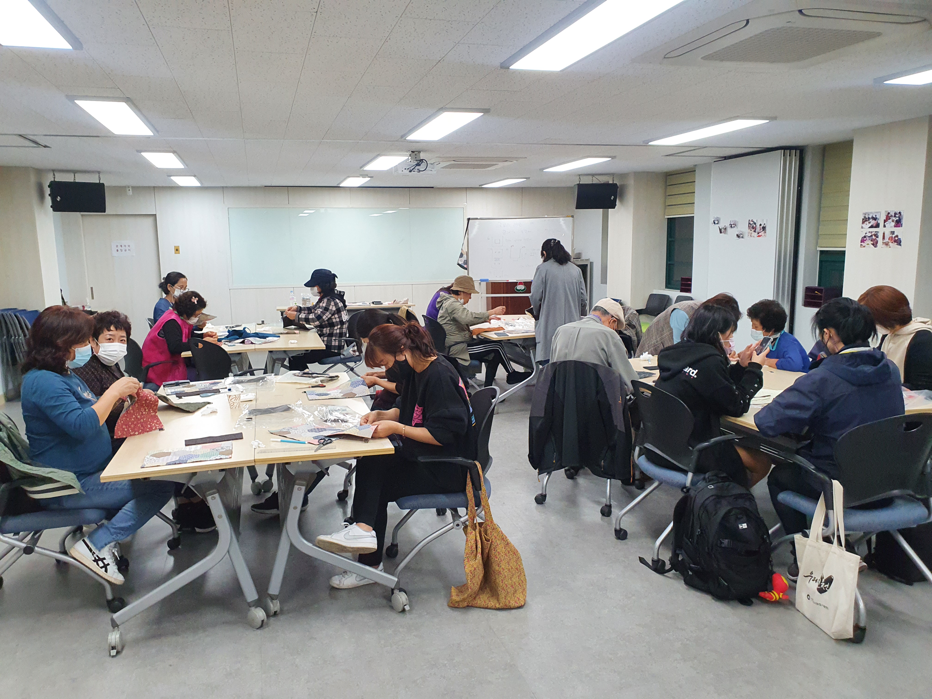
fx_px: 700
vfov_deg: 53.1
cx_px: 466
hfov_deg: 67.3
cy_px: 350
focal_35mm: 26
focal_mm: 4.32
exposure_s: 1/120
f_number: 2.4
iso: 250
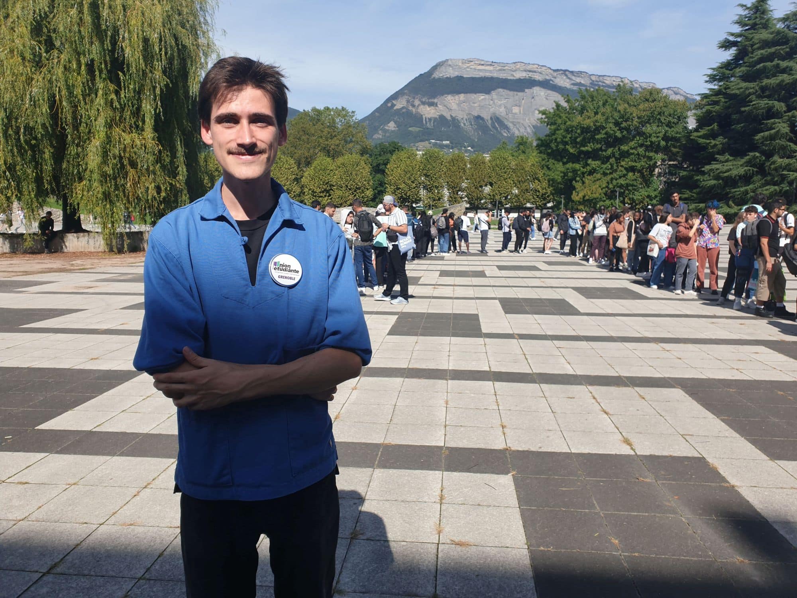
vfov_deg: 53.1
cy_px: 299
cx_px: 398
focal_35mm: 26
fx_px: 599
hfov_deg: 67.3
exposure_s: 1/1761
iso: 50
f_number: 2.4
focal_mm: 4.3
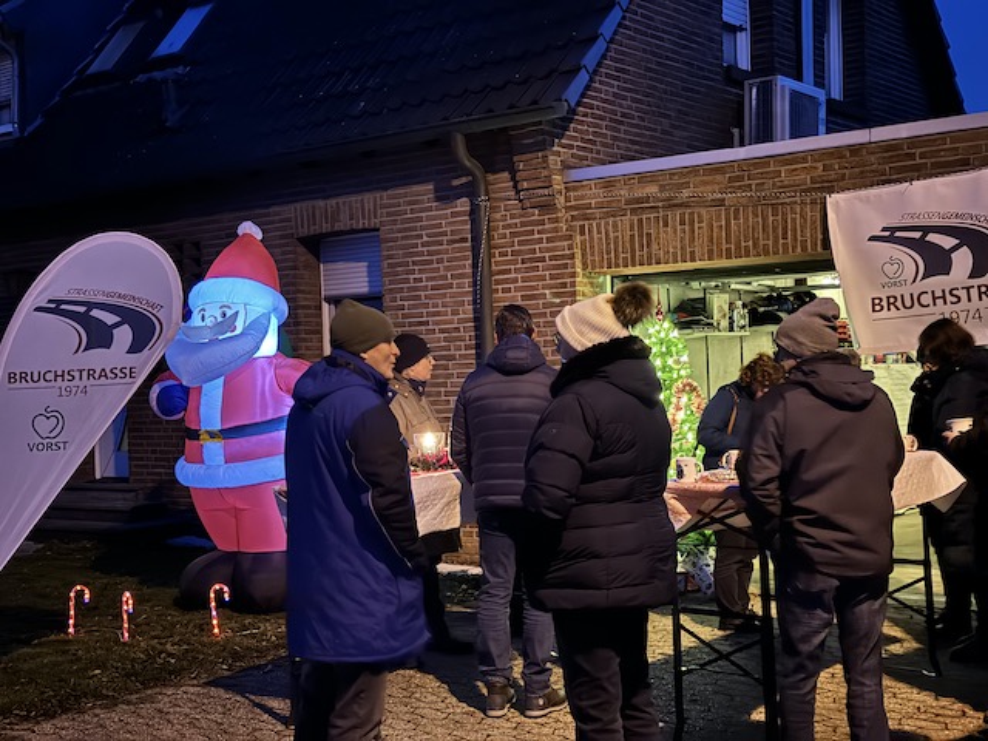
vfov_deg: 30.3
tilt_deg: -0.6
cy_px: 370
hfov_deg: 39.7
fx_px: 1370
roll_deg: +2.1
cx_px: 494
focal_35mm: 48
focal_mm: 6.76
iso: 1250
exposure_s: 1/9
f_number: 1.78
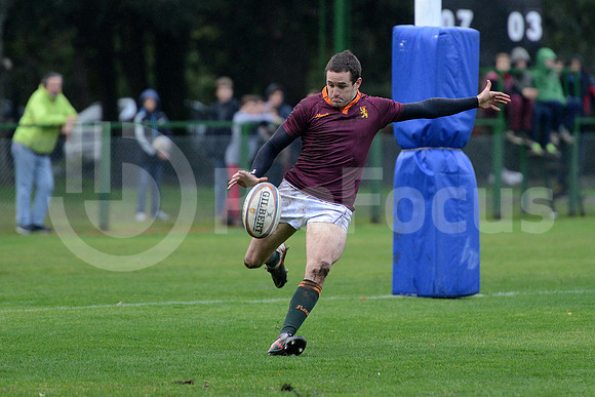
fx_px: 4463
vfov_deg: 5.1
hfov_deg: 7.6
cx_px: 298
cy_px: 198
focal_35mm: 270
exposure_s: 1/500
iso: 2500
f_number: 4
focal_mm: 270
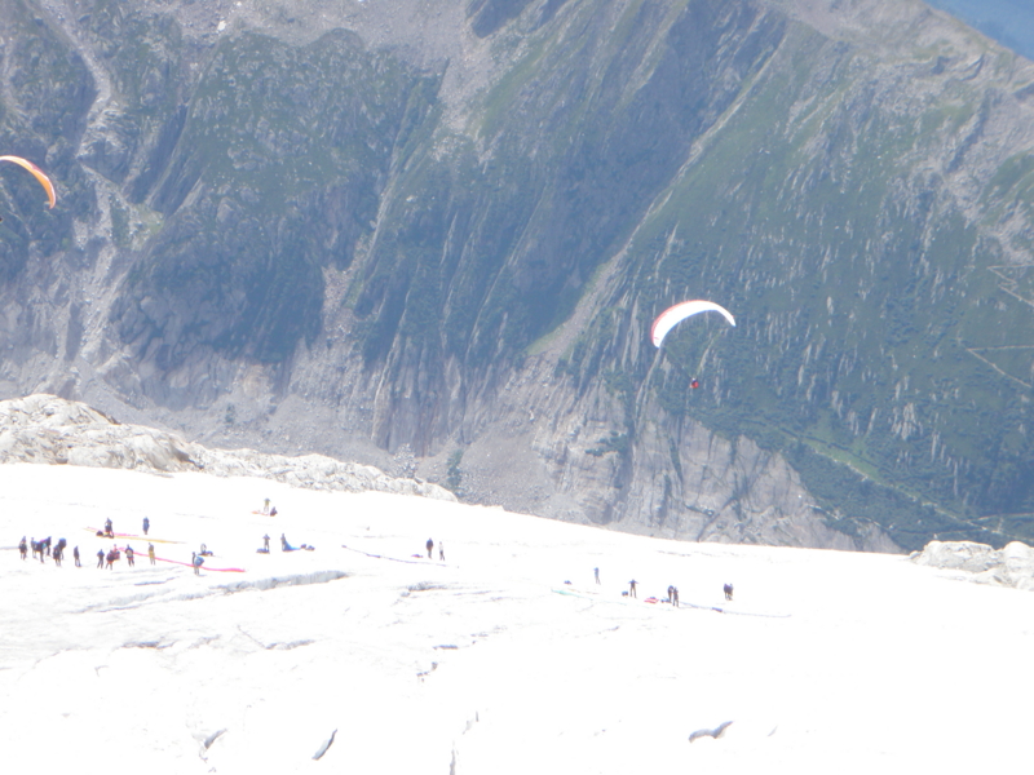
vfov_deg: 13.0
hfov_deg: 17.3
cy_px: 388
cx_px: 517
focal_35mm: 114
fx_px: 3405
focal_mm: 20.1
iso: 80
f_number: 5
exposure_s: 1/250
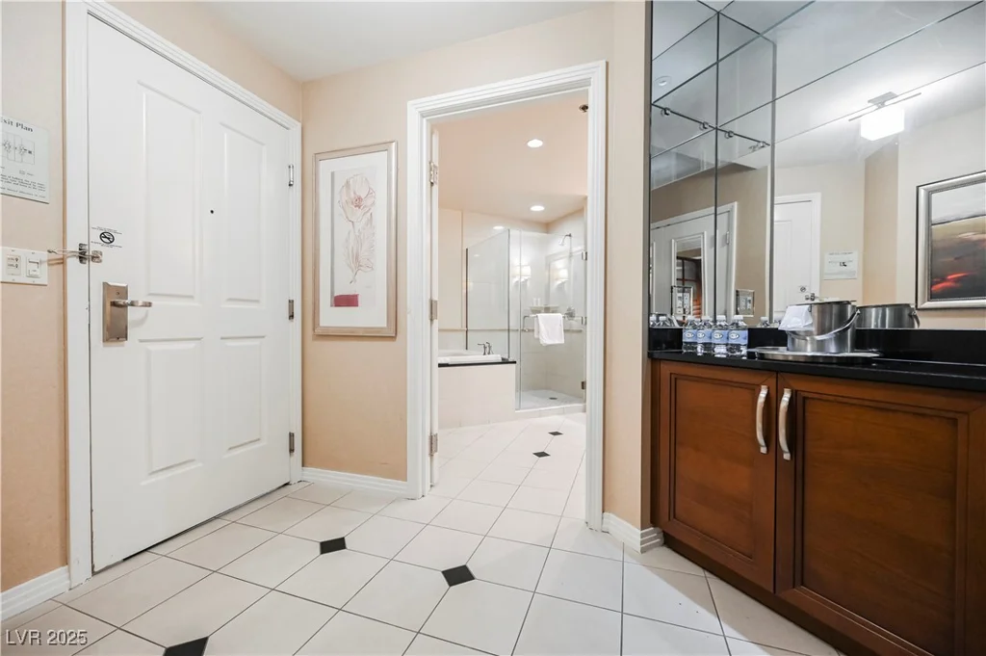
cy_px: 328
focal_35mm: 14
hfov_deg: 104.3
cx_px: 493
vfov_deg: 81.1
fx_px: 383
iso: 2000
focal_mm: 14
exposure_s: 1/30
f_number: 5.6
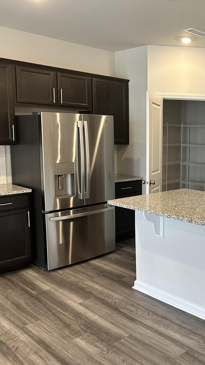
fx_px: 338
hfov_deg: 31.7
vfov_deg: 56.6
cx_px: 194
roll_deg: -1.0
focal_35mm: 35
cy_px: 182
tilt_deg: -6.8
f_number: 1.78
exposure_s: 1/120
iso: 200
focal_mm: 6.86
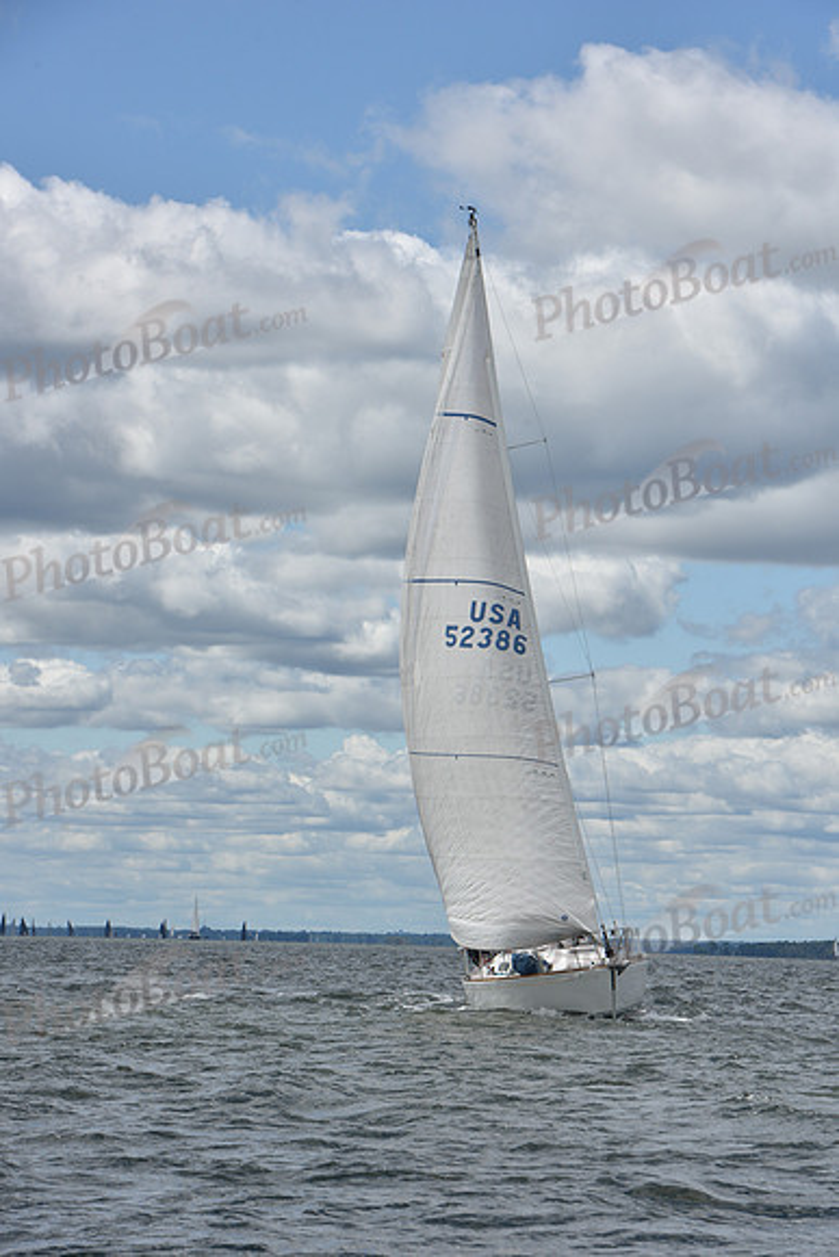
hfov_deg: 9.8
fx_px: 4891
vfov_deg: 14.7
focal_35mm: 140
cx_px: 420
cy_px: 628
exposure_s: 1/800
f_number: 11
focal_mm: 140
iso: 250
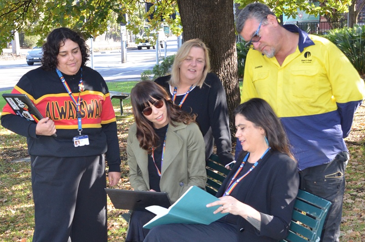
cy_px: 121
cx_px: 182
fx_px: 471
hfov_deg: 42.4
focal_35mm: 46
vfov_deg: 28.9
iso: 800
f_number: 5.6
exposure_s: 1/250
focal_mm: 31
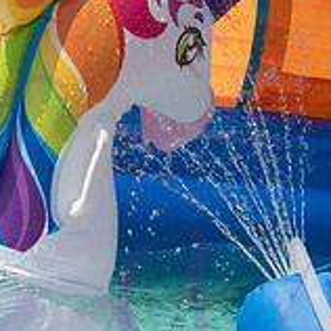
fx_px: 1623
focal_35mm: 150
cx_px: -103
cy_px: 128
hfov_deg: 11.3
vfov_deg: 11.6
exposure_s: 1/400
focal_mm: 46
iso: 400
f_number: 16
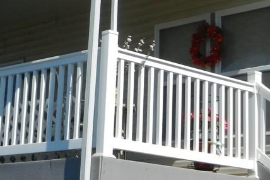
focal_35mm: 112
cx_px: 119
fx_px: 840
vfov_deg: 12.2
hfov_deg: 18.3
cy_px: 27
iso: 160
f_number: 4.2
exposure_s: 1/1600
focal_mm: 8.2
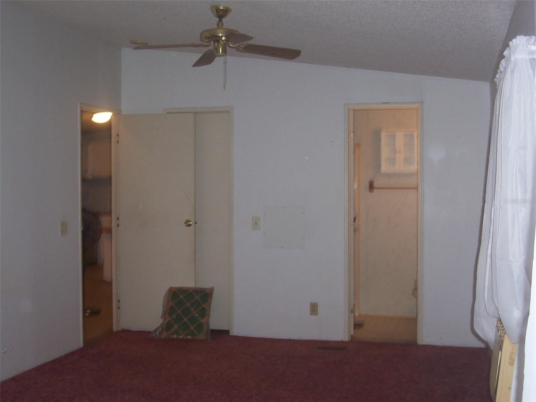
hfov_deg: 41.2
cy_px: 201
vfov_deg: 31.5
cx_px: 268
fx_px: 712
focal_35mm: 46
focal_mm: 7
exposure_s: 1/60
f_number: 3
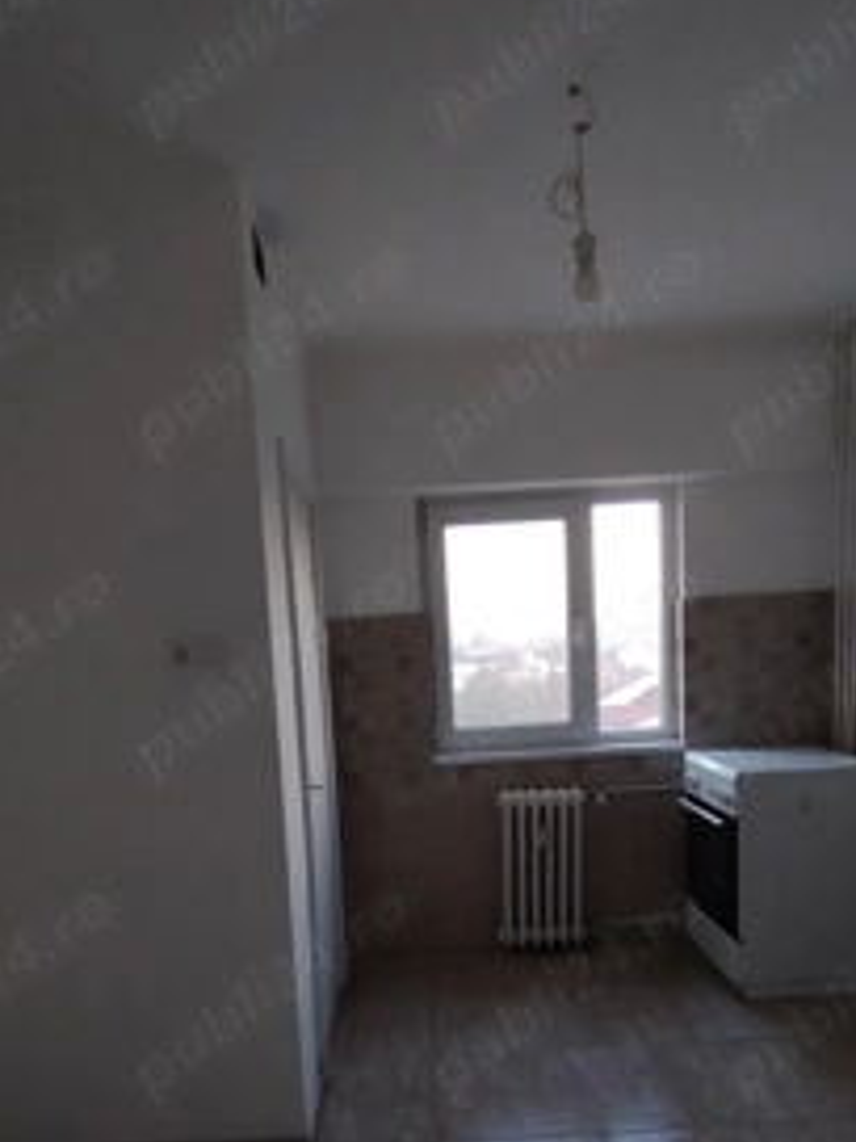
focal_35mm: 25
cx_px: 415
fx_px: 824
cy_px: 739
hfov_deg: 54.9
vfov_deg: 67.9
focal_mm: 1.42
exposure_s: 1/50
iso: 354
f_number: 2.2
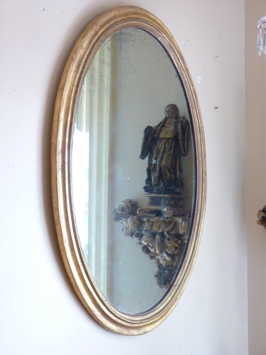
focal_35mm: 83
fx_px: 851
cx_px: 133
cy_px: 178
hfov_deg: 17.8
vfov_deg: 23.6
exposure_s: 1/8
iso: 400
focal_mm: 13.7
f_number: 4.2
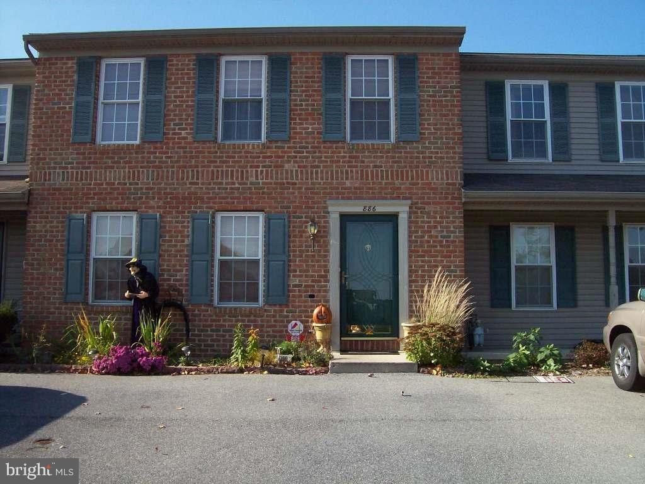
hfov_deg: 51.4
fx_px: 671
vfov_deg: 39.7
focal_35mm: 36
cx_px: 322
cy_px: 242
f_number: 4.8
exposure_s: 1/397
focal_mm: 6
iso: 80
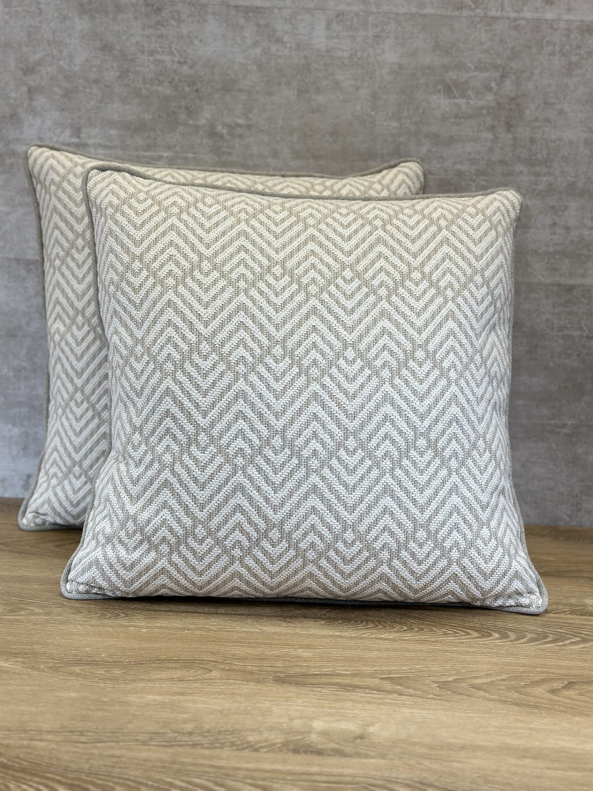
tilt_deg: -10.3
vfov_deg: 39.7
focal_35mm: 48
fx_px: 1096
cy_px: 396
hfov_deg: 30.3
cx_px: 296
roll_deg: -2.8
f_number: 1.78
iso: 80
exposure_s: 1/253
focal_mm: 6.86
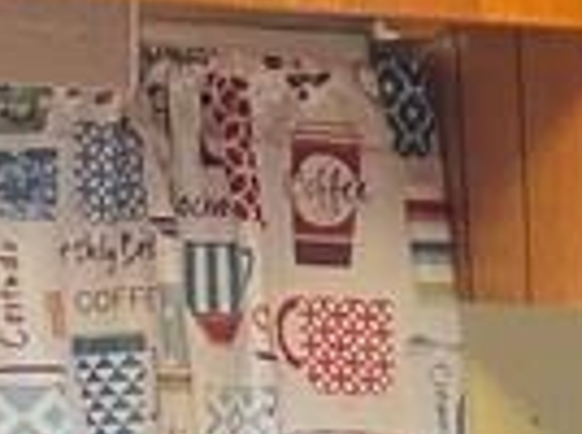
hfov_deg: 9.2
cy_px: 1167
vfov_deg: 7.0
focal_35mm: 196
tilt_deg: -15.7
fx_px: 3289
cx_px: 1303
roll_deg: -0.8
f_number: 1.5
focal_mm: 5.7
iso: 100
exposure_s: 1/120
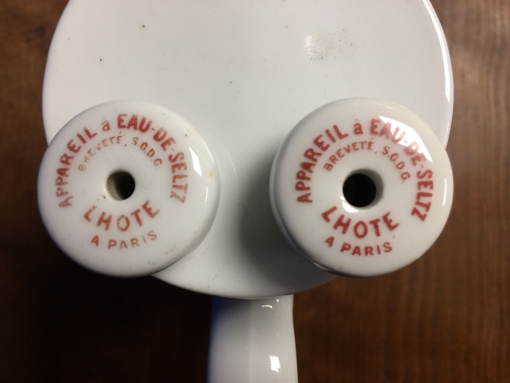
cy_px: 192
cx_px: 255
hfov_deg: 61.7
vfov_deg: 48.2
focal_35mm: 29
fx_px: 427
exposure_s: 1/33
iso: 50
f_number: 2.2
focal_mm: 4.15
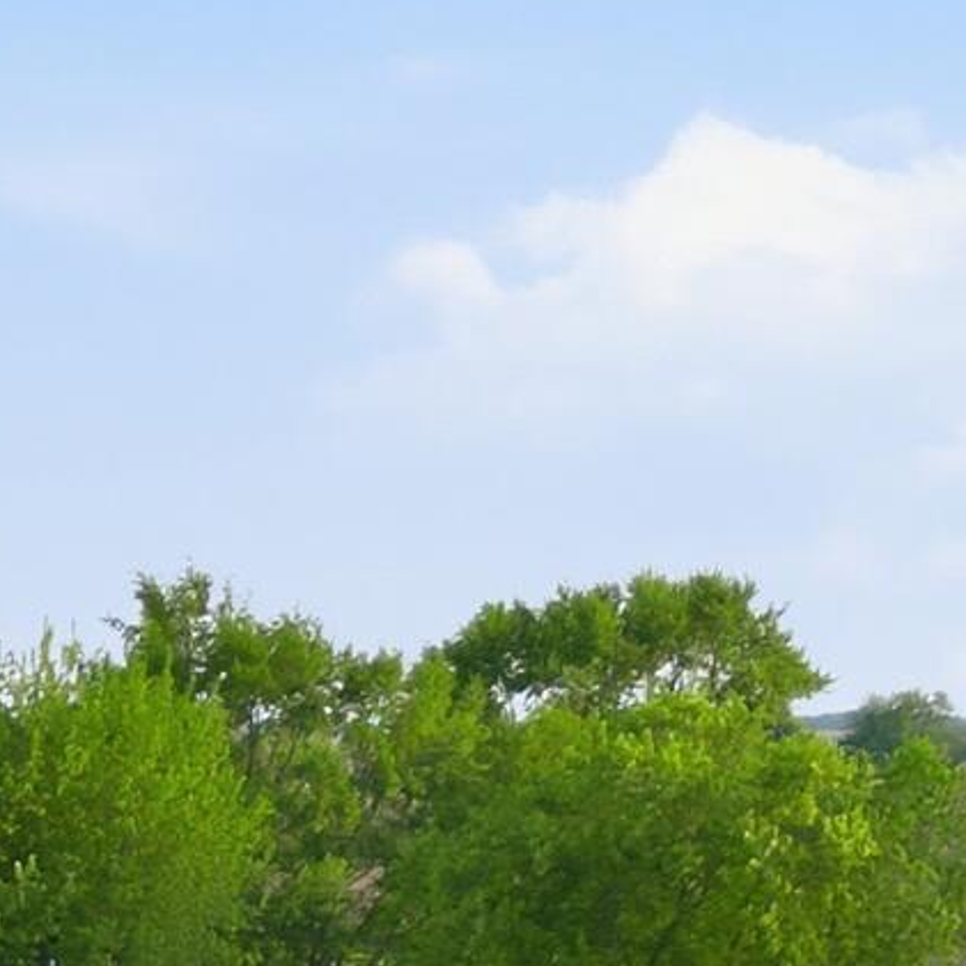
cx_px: -461
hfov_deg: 13.1
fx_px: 3978
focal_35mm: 126
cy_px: 1649
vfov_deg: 12.8
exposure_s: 1/1000
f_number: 1.7
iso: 100
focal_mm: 6.7
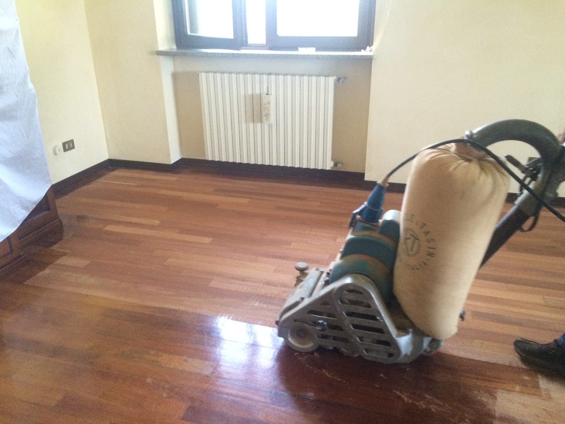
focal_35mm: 29
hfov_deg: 61.7
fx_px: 473
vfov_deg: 48.2
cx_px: 282
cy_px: 212
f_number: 2.2
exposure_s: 1/30
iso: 200
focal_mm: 4.15
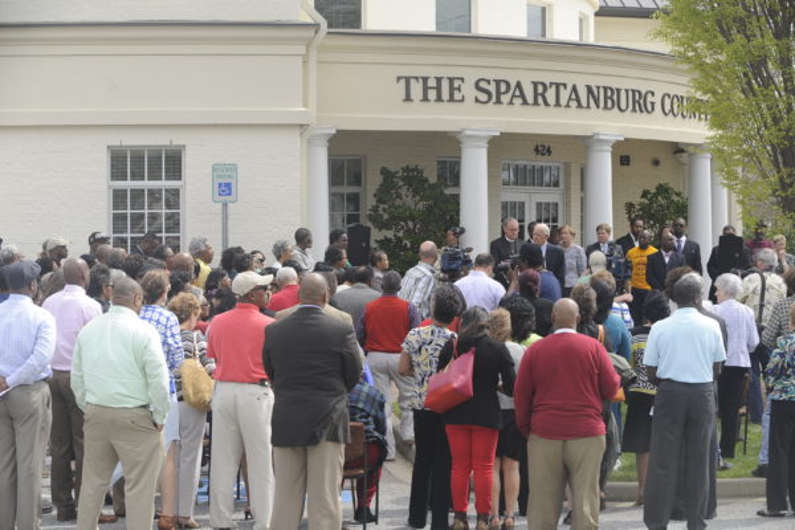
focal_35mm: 80
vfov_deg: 17.1
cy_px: 265
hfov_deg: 25.4
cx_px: 398
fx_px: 1767
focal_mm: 80
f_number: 7.1
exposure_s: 1/800
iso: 400
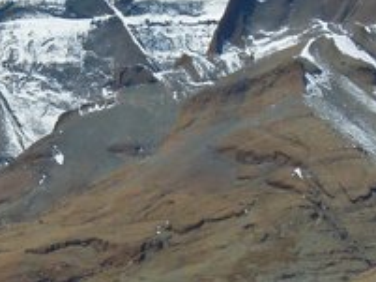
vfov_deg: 6.7
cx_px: 21
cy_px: 194
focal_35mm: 223
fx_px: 2424
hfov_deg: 8.8
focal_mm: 12.5
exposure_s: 1/1600
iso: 160
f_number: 5
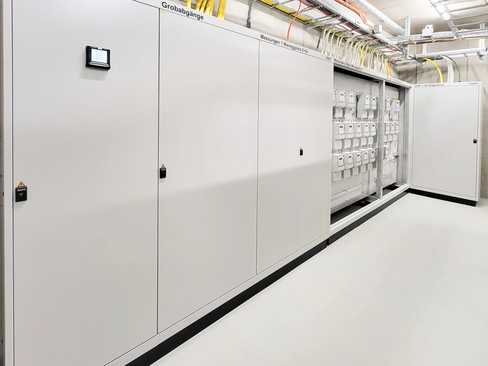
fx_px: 183
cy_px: 183
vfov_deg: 89.9
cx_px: 244
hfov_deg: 106.2
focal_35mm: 13
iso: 250
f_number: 2.2
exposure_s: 1/50
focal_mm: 1.74
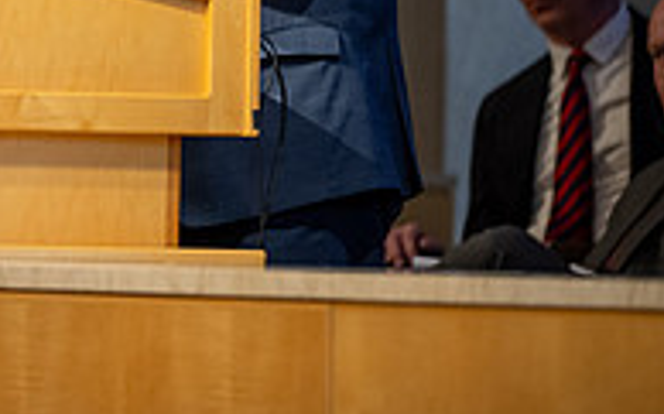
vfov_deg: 2.1
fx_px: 11032
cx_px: -140
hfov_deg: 3.4
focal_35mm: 610
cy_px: -149
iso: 1600
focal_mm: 200
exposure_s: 1/320
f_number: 2.8
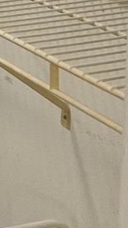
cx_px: -220
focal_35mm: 130
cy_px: -85
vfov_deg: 15.5
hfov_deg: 8.2
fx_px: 785
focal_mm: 3
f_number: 1.8
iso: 160
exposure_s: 1/60
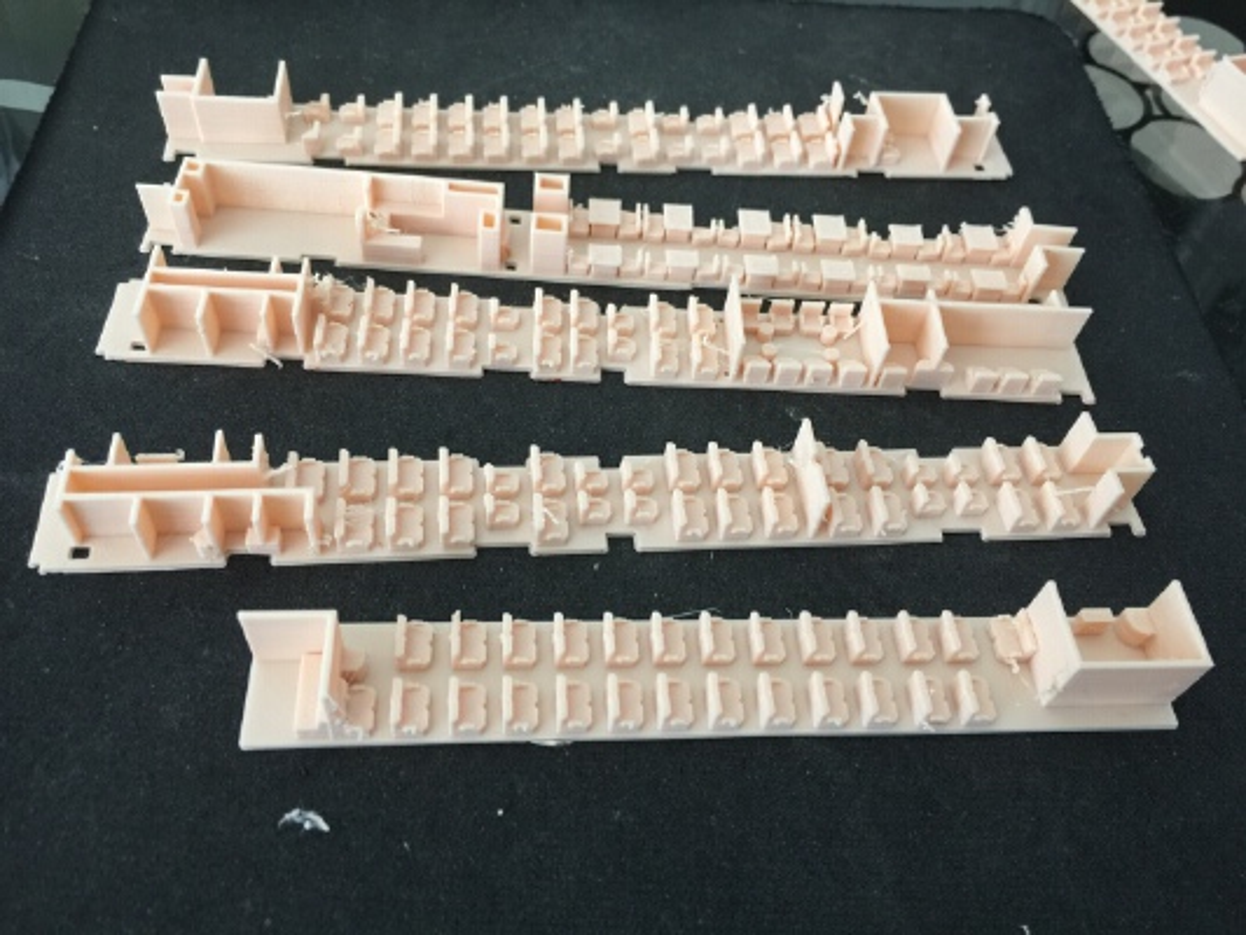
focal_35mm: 29
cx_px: 623
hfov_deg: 61.6
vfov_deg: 48.2
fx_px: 1044
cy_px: 468
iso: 64
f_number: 2.2
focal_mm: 4.15
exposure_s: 1/15
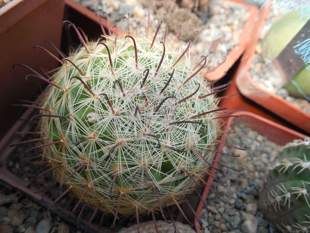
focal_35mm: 32
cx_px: 156
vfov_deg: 44.2
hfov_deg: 56.8
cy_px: 115
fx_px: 287
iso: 125
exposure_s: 1/160
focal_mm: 5.6
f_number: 3.6
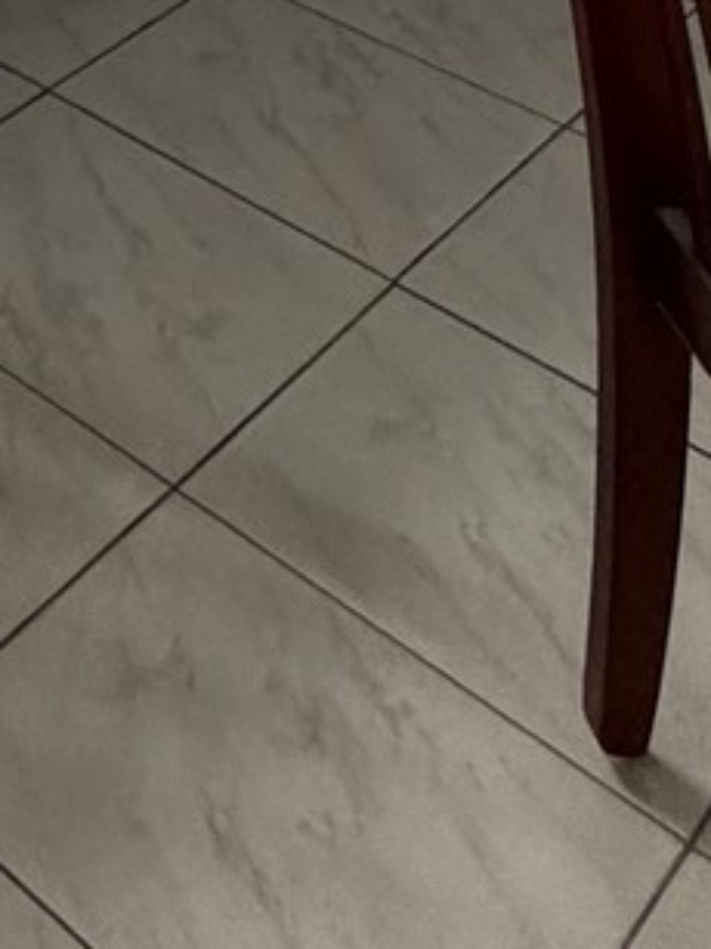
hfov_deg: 16.7
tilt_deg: +2.1
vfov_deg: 16.3
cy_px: -1168
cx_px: -575
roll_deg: +0.2
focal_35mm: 73
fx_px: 2001
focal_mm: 2.22
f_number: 2.2
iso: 320
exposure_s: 1/120
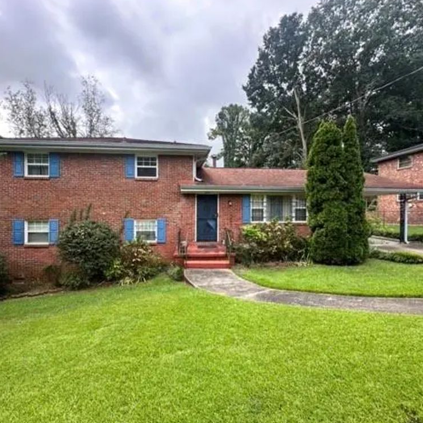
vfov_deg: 84.0
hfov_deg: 84.0
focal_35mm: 17
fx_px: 235
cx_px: 206
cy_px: 211
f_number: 2.2
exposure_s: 1/312
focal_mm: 2.22
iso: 40
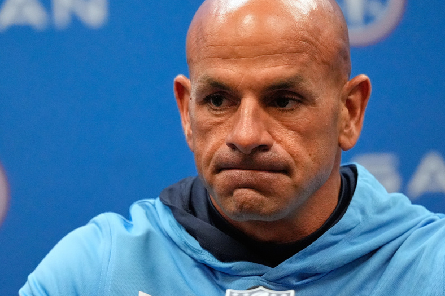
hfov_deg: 2.6
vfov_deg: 1.8
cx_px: 189
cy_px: 133
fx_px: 9639
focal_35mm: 780
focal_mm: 600
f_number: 4
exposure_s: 1/640
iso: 6400
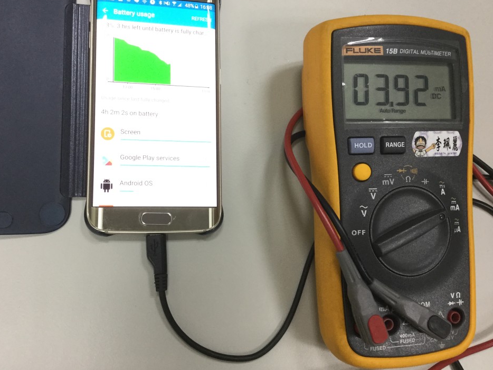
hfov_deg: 53.9
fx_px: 484
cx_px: 223
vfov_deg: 41.7
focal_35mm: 34
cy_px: 170
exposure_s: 1/30
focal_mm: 3.3
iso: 100
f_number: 2.4
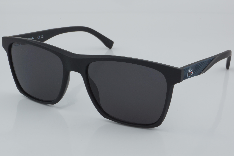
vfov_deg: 18.2
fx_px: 487
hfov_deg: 27.0
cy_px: 78
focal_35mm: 75
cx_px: 117
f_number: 32
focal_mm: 50
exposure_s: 1/4
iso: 100
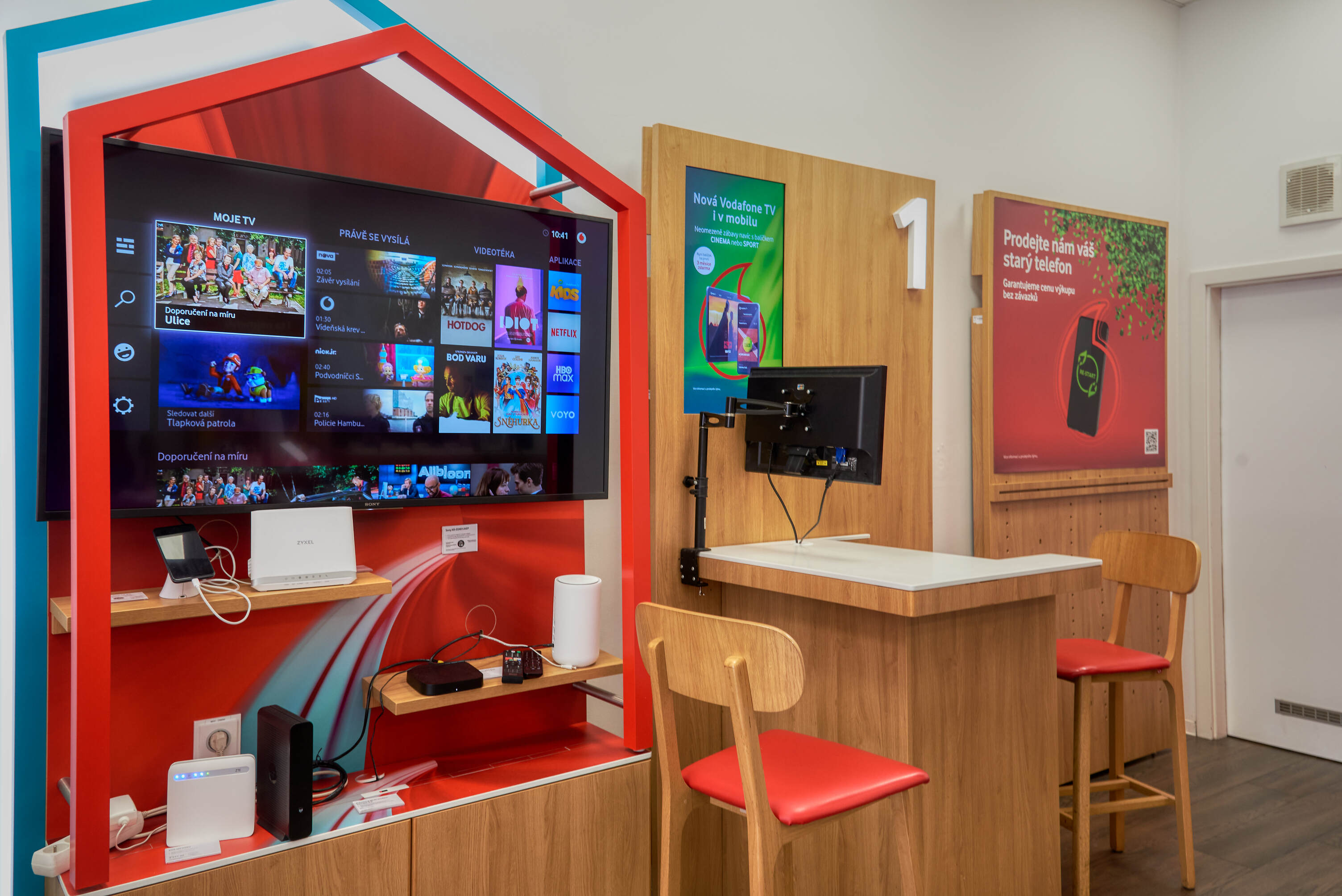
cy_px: 448
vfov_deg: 43.6
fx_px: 1119
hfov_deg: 61.9
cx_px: 671
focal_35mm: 30
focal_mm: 30
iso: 500
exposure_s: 1/25
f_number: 7.1
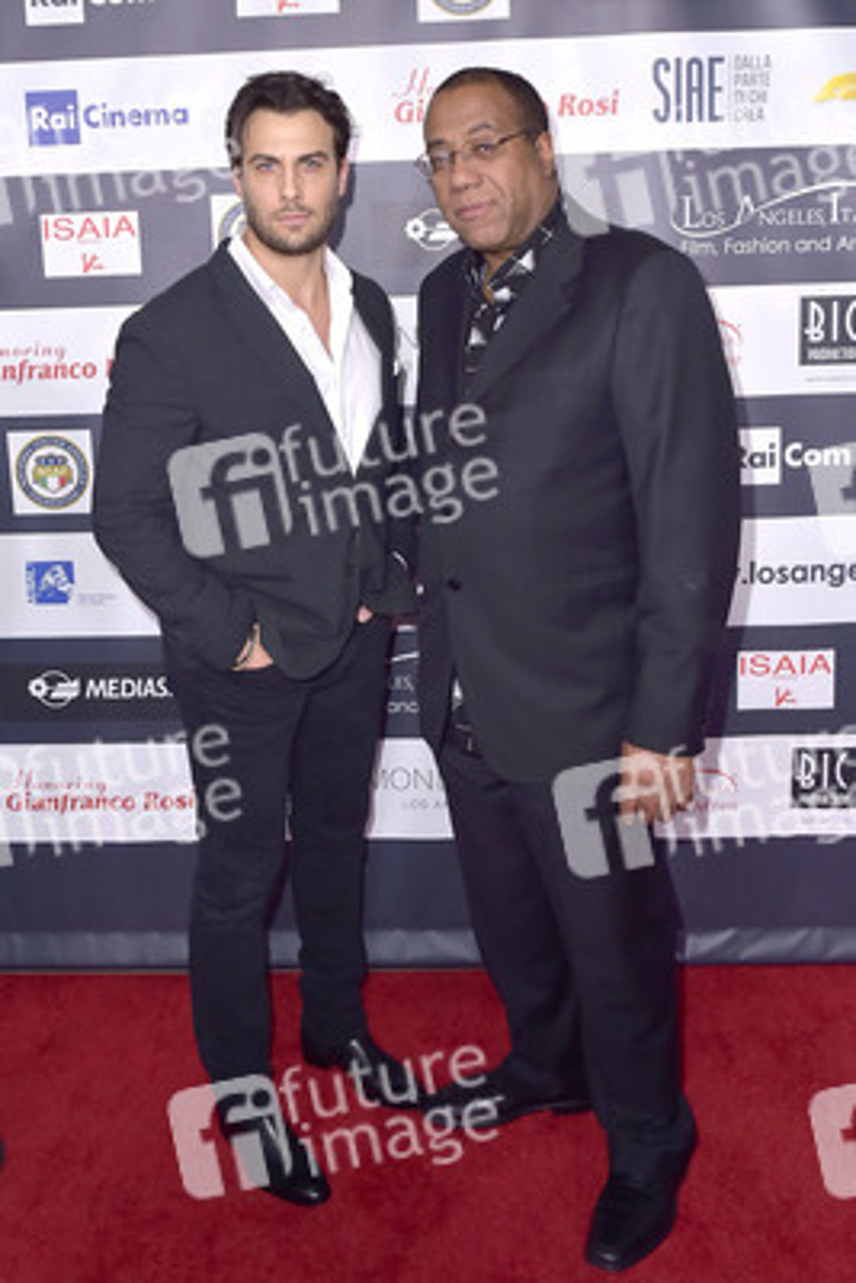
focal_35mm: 29
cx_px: 428
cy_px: 642
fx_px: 1033
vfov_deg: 63.6
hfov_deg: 45.0
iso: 500
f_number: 6.3
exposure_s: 1/320
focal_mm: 29
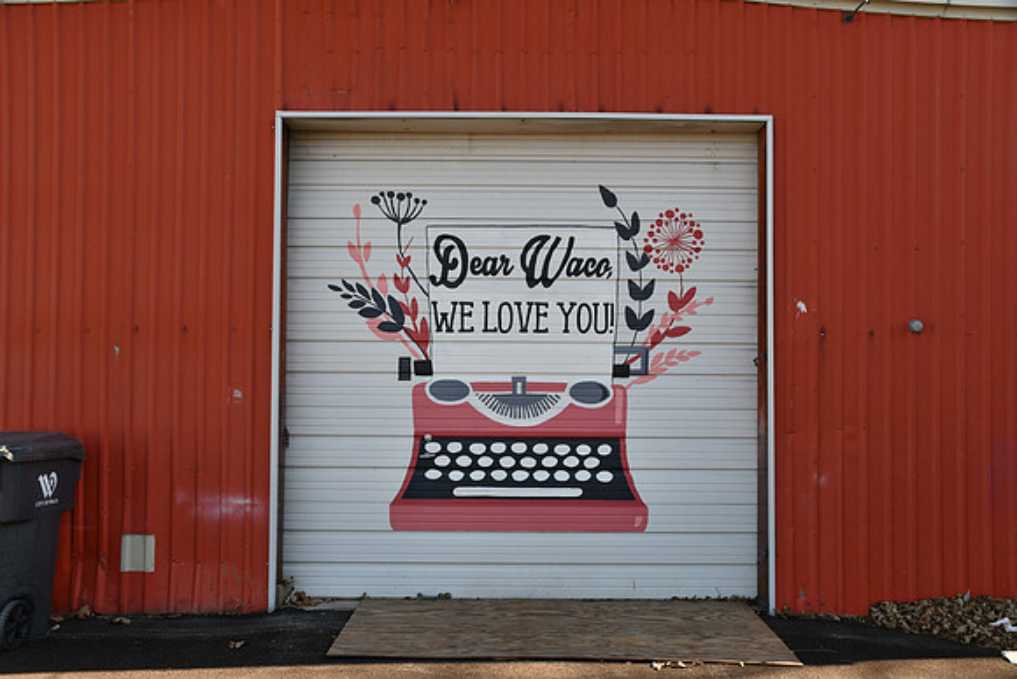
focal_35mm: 36
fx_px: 1017
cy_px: 340
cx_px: 508
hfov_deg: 53.1
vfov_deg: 36.9
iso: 140
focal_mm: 24
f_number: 8
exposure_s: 1/250
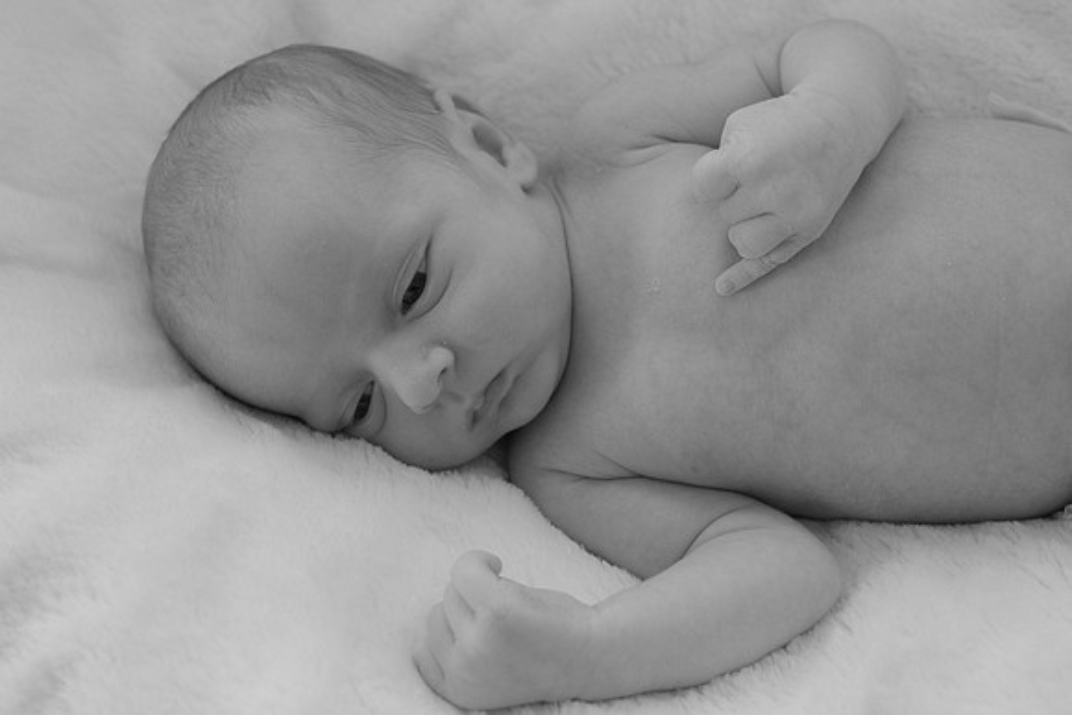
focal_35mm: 51
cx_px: 513
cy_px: 298
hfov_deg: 38.6
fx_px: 1532
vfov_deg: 26.2
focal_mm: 25.7
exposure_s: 1/350
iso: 800
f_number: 2.8
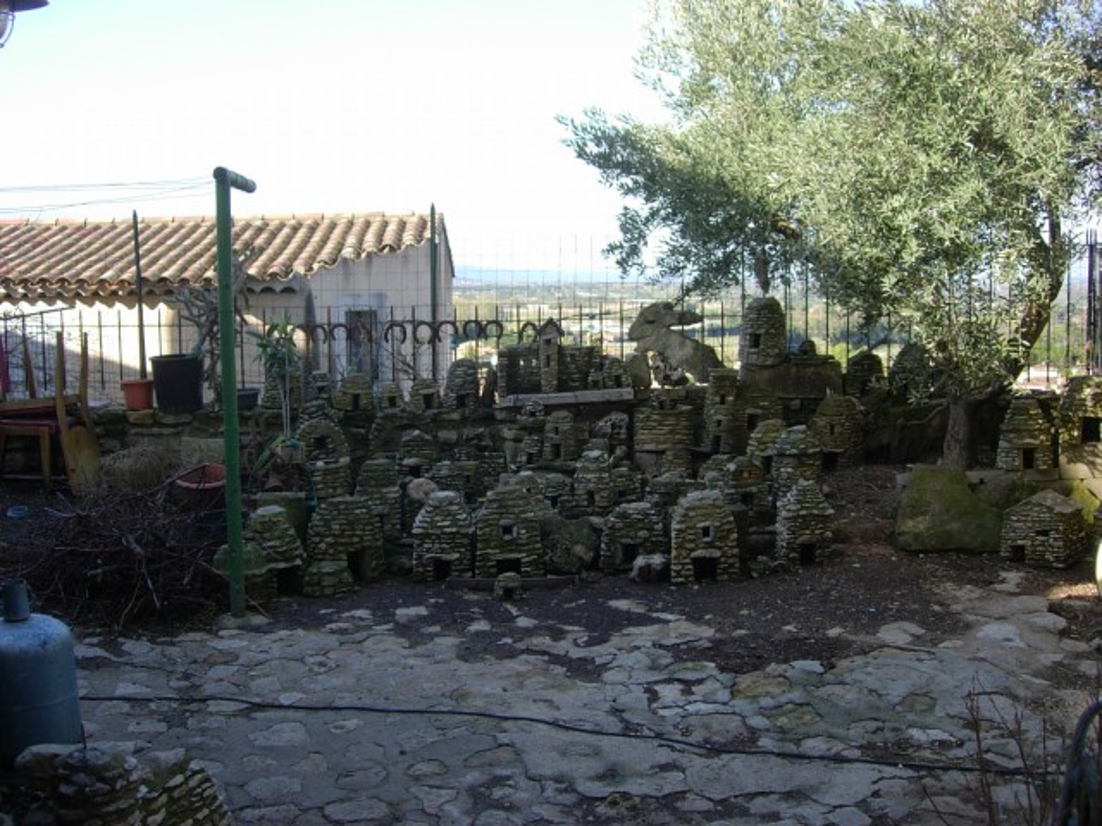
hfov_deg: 49.0
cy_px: 413
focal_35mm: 38
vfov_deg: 37.7
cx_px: 551
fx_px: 1210
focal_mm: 7.8
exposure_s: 1/395
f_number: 2.8
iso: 64
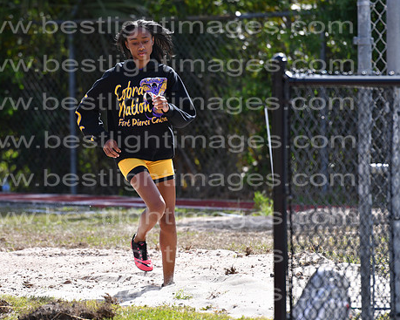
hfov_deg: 5.4
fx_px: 4214
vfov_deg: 4.3
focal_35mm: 356
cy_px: 161
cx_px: 159
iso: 100
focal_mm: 200
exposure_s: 1/1000
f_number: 4
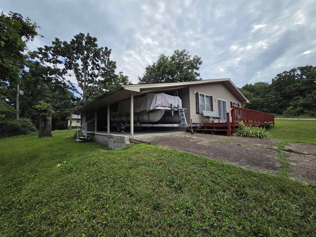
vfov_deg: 89.9
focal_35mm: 13
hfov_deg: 106.2
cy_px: 118
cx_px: 158
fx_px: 119
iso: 100
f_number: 2.2
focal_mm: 2.2
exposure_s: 1/2953
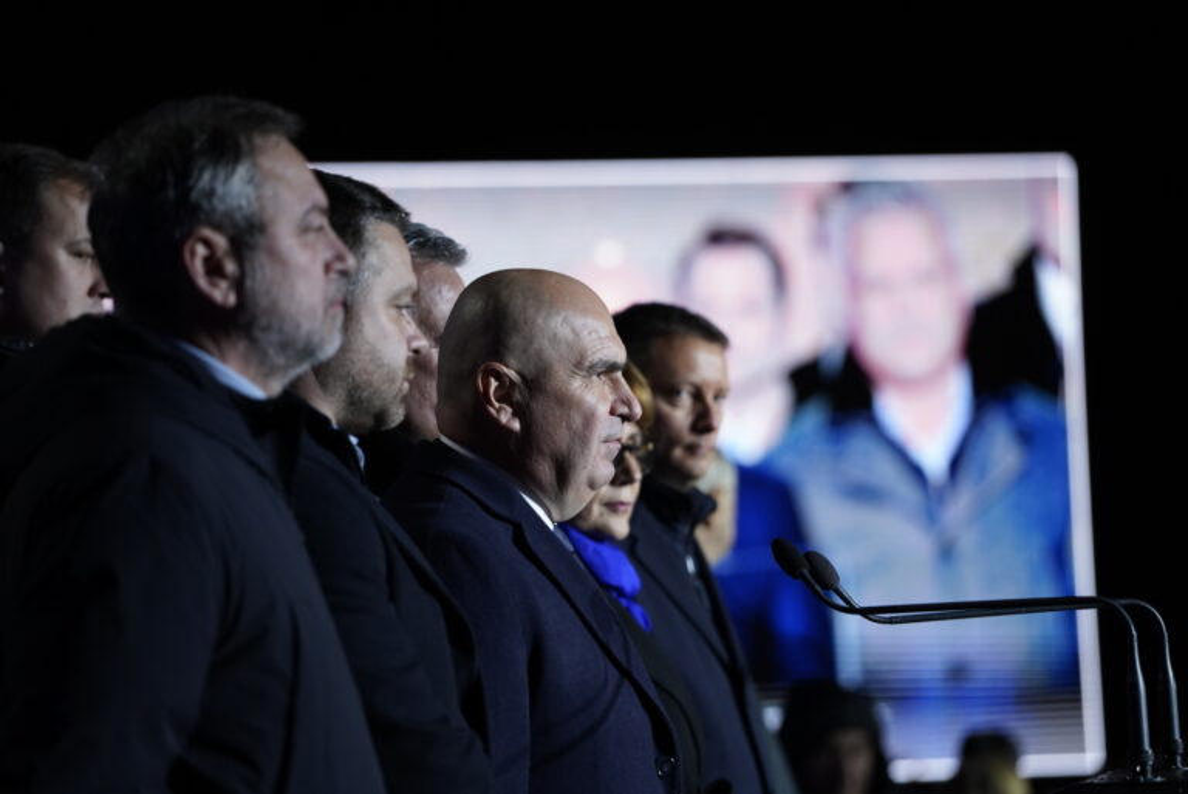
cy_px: 397
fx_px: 5778
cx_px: 594
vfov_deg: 7.9
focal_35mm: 175
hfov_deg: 11.7
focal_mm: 175
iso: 2000
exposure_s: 1/250
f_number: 4
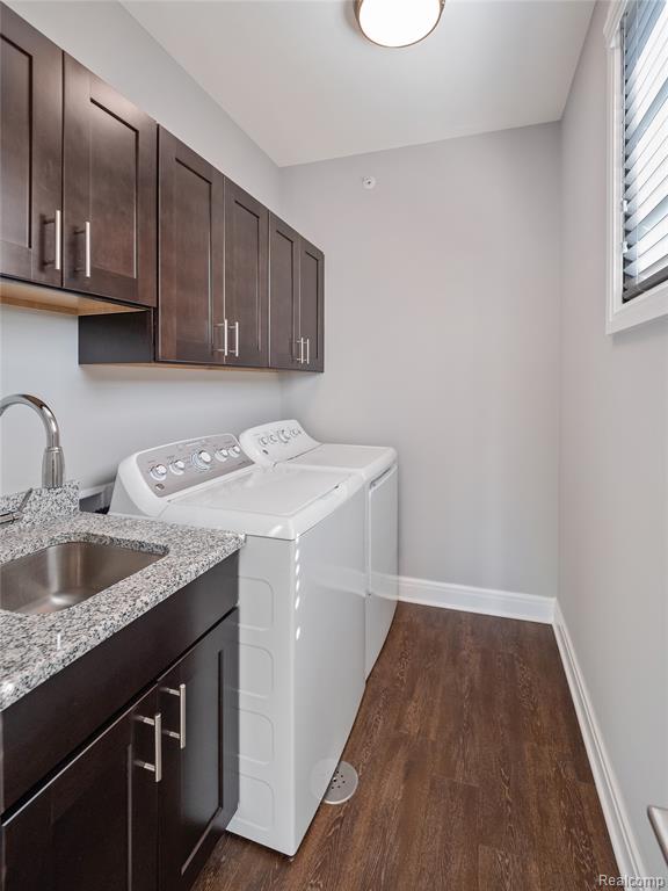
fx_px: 360
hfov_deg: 85.7
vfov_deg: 102.1
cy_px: 446
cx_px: 334
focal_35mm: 14
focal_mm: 7
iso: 1000
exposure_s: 1/60
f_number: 2.8
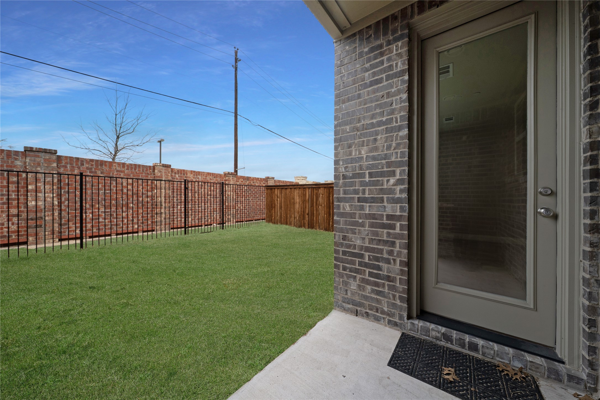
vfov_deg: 90.0
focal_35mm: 12
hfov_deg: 112.6
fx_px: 200
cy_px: 200
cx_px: 300
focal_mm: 12
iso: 500
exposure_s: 1/1000
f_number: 9
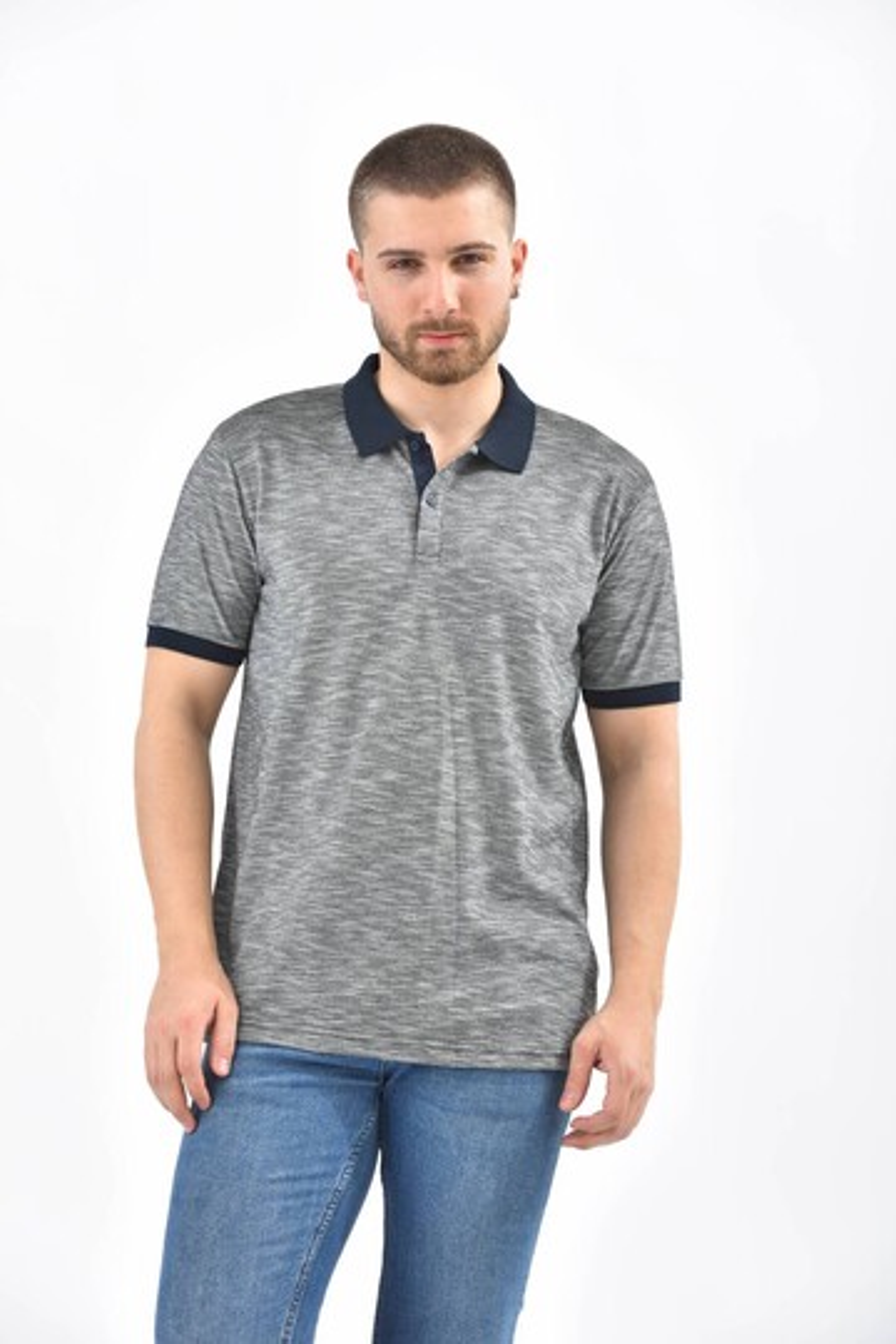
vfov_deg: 17.6
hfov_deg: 11.8
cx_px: 448
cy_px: 672
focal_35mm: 116
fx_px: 4330
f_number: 7.1
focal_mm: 116
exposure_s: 1/160
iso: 100
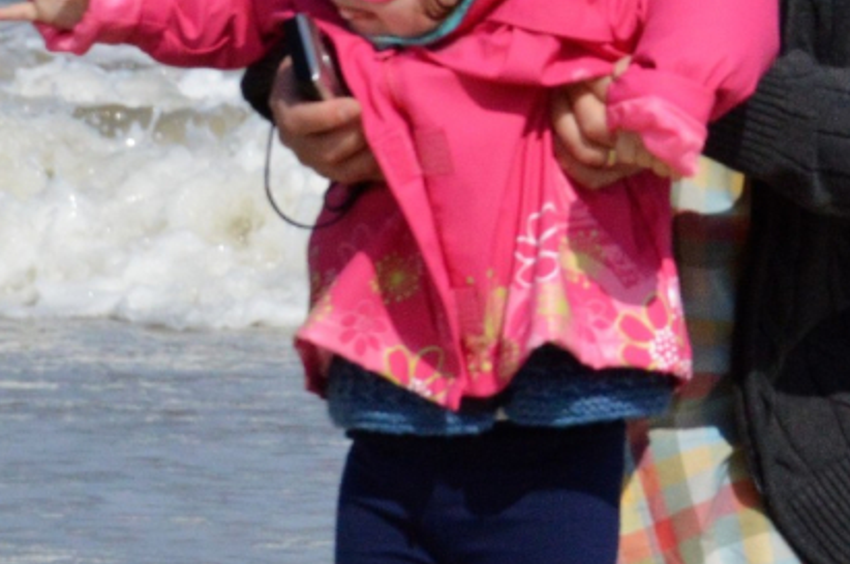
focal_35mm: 690
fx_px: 16277
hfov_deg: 3.0
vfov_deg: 2.0
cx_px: 958
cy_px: -100
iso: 800
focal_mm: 105
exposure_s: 1/4000
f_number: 9
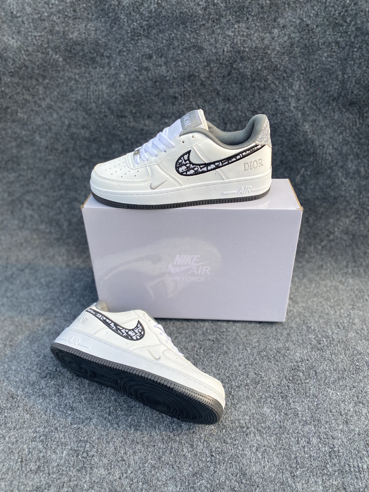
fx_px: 370
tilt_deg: -37.5
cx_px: 184
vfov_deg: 67.3
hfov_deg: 53.1
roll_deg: +2.5
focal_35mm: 26
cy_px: 246
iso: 32
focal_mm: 4.25
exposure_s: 1/1016
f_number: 1.8
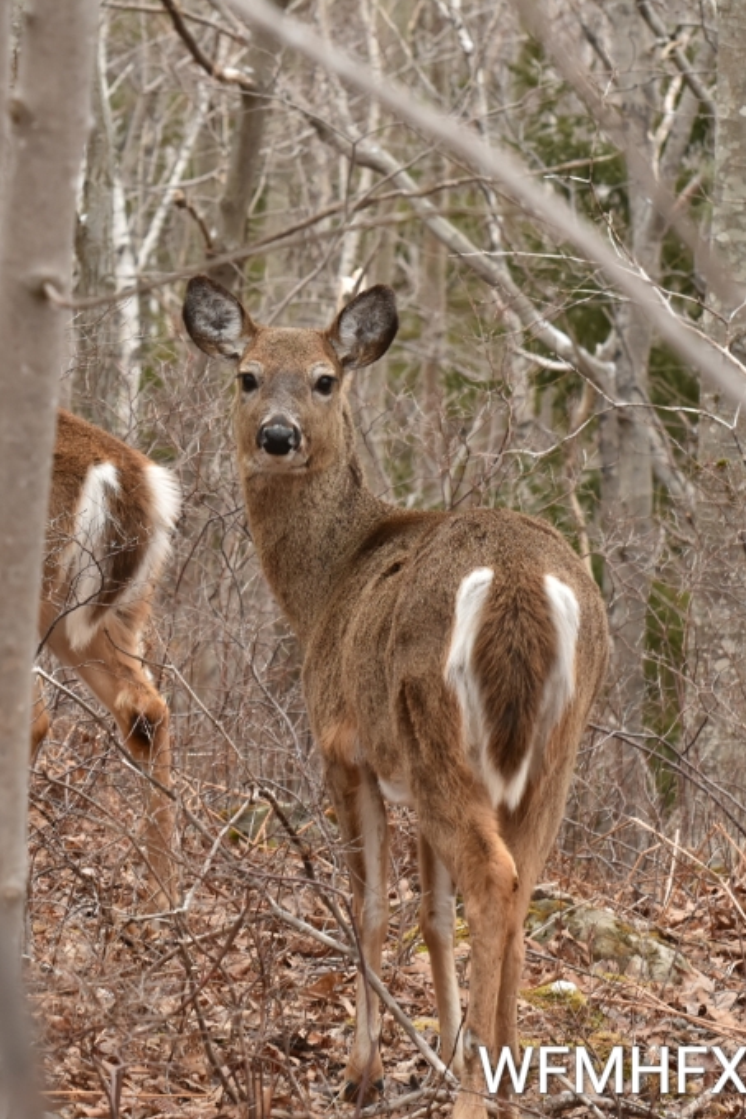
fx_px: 7867
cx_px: 323
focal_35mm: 253
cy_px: 560
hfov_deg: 5.4
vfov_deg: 8.1
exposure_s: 1/400
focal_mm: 112
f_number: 8
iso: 800
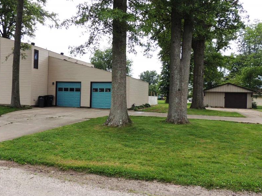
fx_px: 235
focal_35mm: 31
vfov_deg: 45.5
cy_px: 96
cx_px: 112
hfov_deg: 58.1
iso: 100
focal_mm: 4.3
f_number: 3
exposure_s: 1/800
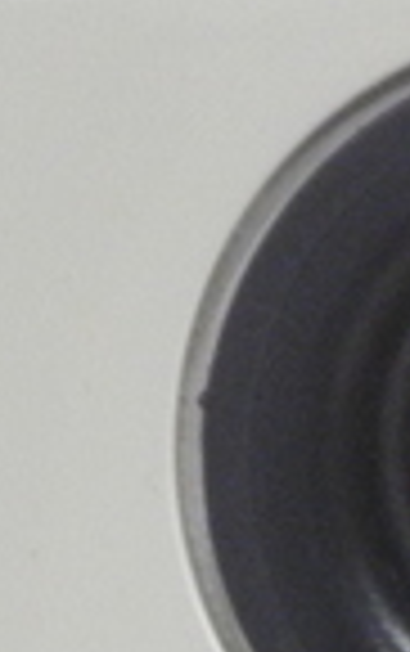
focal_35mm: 835
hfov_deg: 1.6
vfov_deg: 2.5
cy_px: 1295
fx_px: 14884
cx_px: 1554
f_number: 4.5
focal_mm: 25.4
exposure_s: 1/18.5
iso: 400
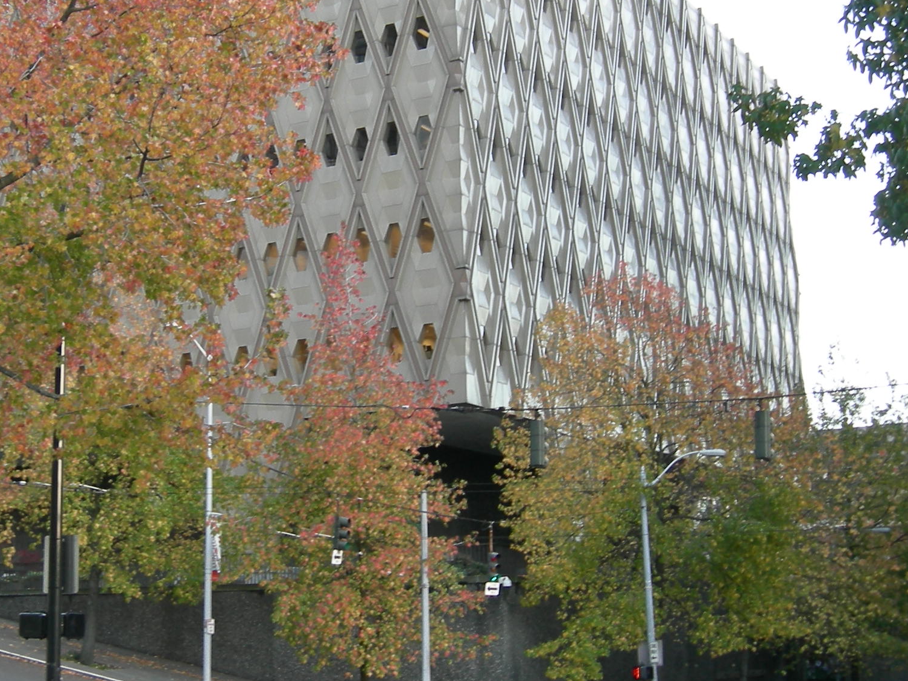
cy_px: 261
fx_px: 1626
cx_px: 344
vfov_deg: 23.6
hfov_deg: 31.1
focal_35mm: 62
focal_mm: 7.5
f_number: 2.7
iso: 64
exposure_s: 1/22.3
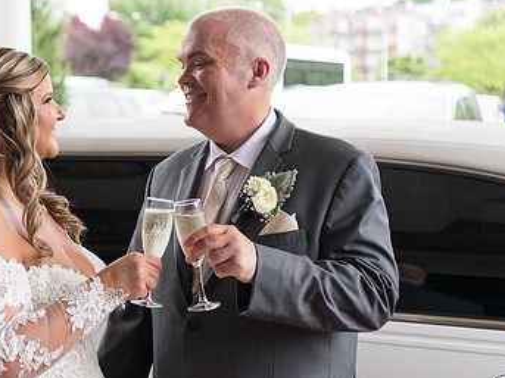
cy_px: 177
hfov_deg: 24.6
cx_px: 102
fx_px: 1138
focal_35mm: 78
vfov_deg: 18.9
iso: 64
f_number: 2.8
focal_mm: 48
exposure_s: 1/200
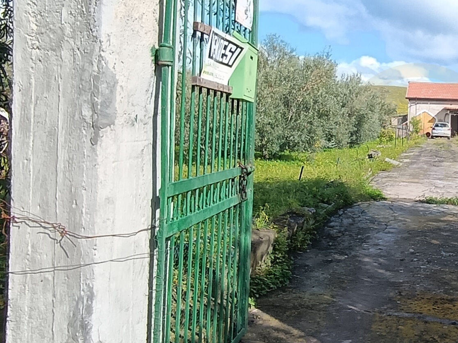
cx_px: 401
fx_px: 516
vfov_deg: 36.7
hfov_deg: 44.2
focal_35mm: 39
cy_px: 147
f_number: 2.2
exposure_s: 1/665
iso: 103
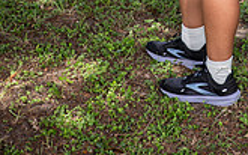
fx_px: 1054
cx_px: 222
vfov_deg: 7.9
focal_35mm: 156
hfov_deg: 13.3
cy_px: -179
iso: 250
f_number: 6.3
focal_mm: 56
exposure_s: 1/400
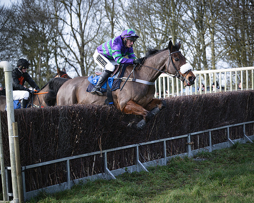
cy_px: 102
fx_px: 603
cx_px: 153
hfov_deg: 23.8
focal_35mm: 80
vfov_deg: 19.1
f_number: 2.8
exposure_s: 1/2000
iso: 400
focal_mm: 70
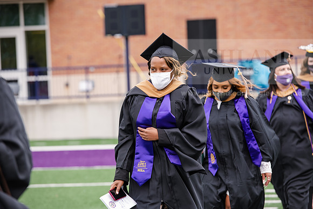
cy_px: 104
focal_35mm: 180
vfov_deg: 7.6
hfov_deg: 11.4
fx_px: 1565
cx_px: 156
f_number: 5
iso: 500
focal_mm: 180
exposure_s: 1/640
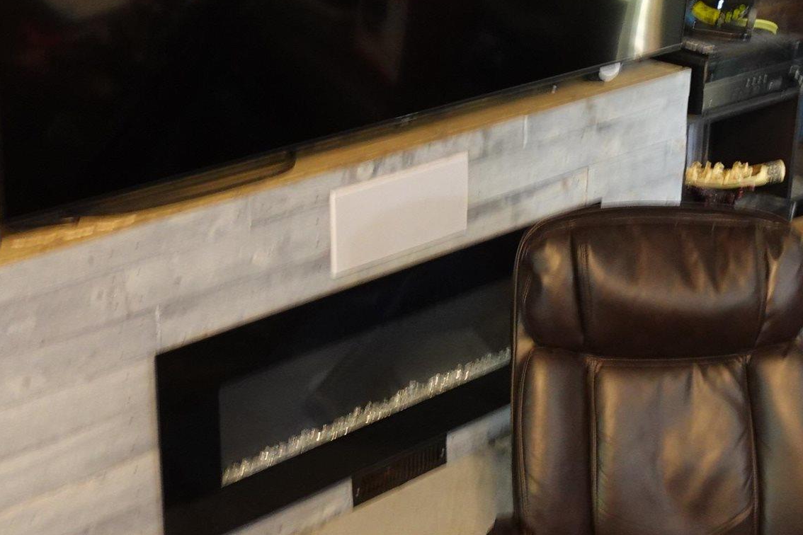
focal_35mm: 65
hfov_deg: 30.9
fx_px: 1450
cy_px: 173
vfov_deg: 20.8
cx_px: 486
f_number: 1.8
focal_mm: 9.4
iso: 800
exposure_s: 1/13
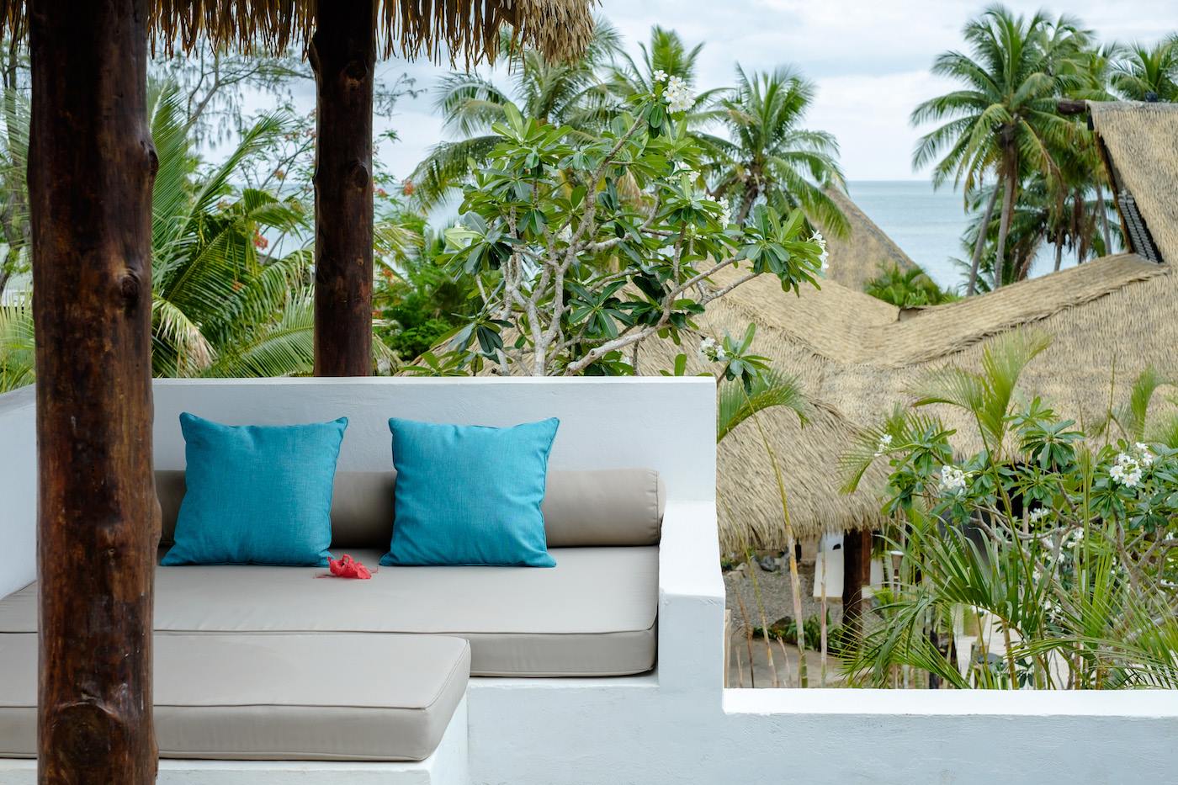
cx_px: 589
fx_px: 1734
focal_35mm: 53
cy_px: 392
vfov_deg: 25.5
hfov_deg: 37.5
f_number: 5
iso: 200
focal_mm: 35
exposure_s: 1/250
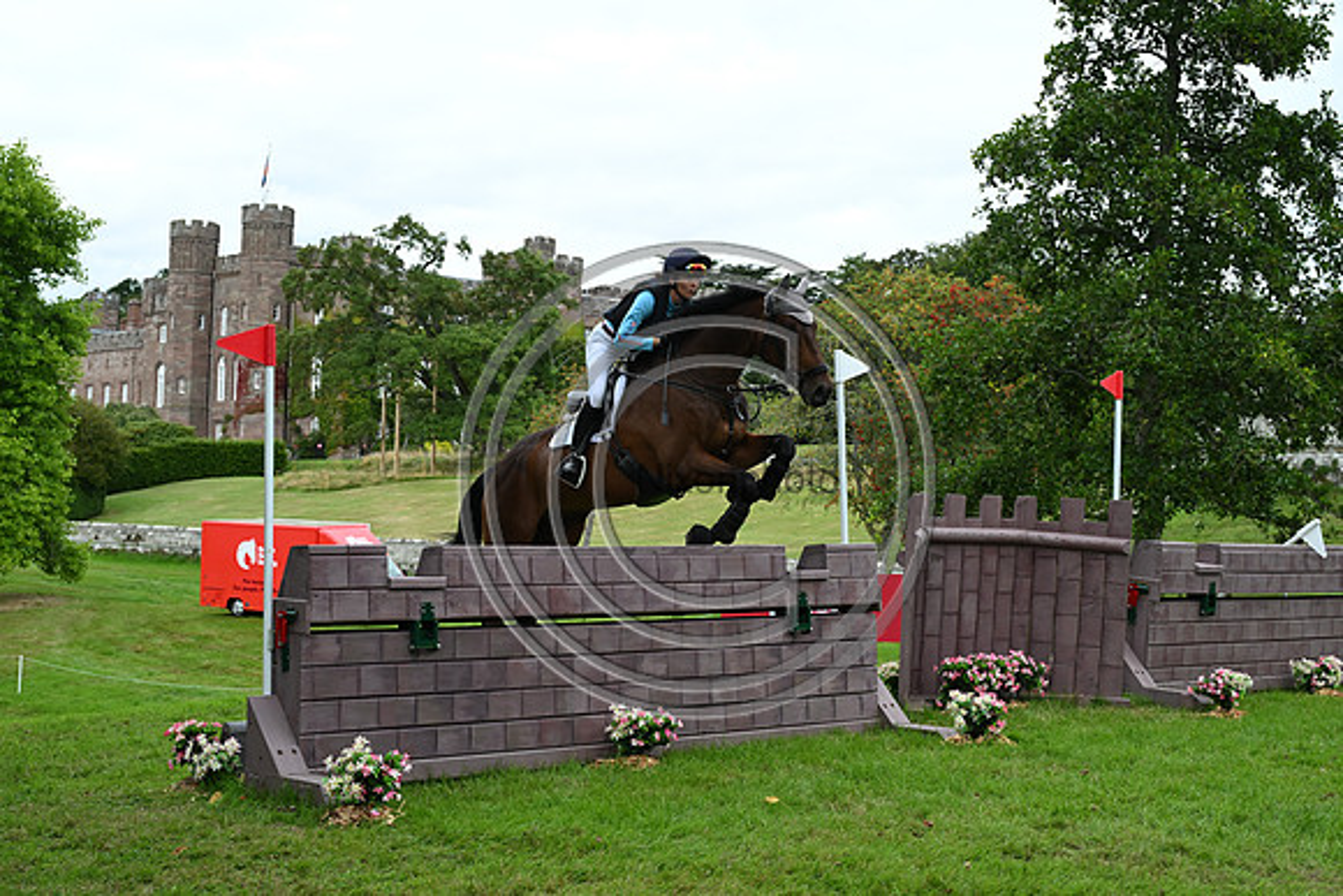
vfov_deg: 28.7
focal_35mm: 47
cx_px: 672
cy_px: 448
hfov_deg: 41.9
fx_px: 1754
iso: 800
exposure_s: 1/1250
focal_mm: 47
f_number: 5.6
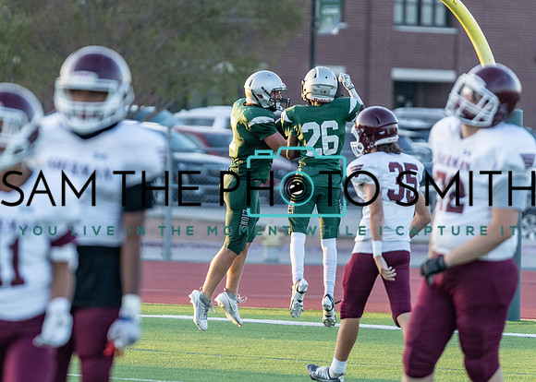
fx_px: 5647
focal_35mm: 371
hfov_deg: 5.4
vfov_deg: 3.9
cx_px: 246
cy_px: 141
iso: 800
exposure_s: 1/1250
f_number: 2.8
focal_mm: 200
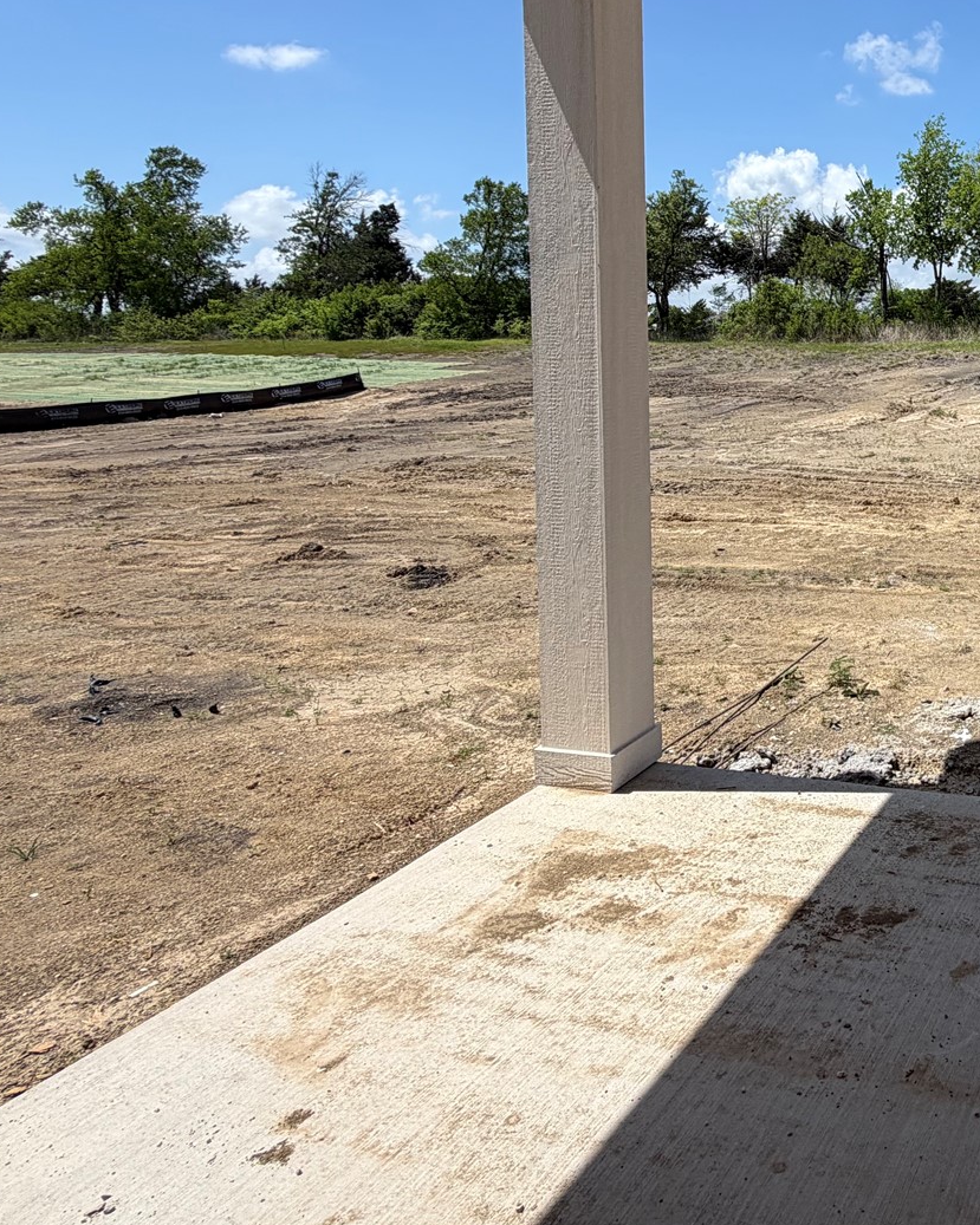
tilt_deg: -3.8
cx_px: 1024
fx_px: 979
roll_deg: -0.1
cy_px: 410
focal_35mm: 27
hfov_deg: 43.7
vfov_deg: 62.5
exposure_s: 1/1167
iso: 20
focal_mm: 2.22
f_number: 2.2
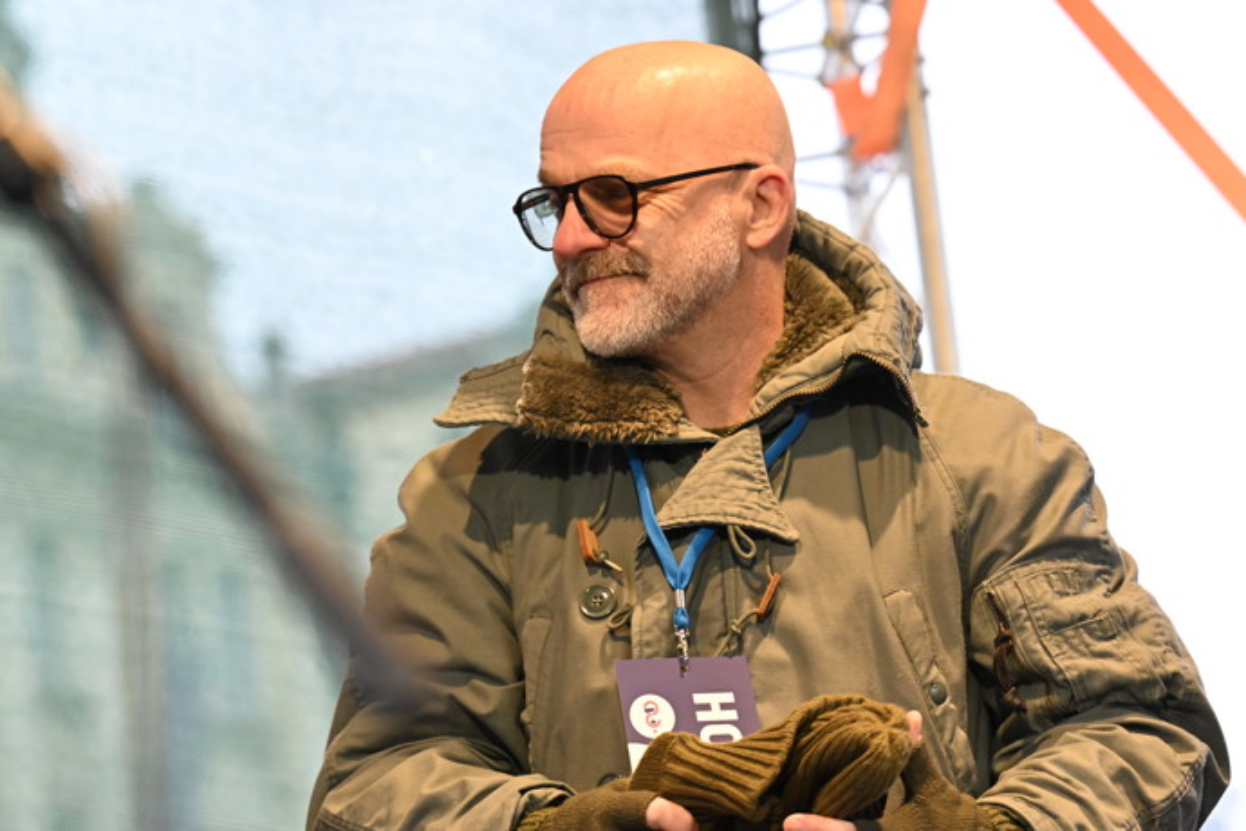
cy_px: 416
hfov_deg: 13.1
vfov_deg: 8.7
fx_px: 5434
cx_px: 623
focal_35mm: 157
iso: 2500
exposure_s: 1/320
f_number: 4
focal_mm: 105
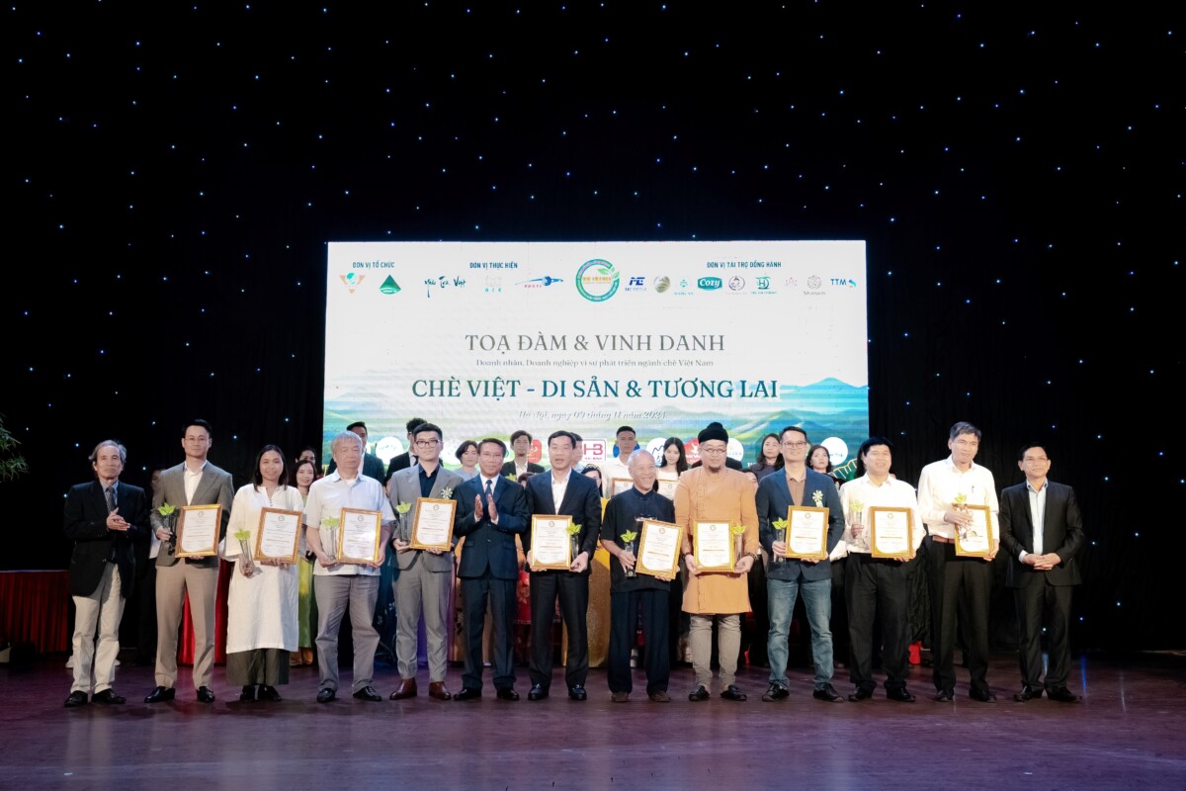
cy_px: 396
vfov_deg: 35.9
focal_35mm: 37
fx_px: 1222
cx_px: 593
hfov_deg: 51.8
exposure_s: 1/160
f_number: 6.3
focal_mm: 37.1
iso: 3200
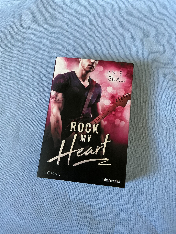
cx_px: 88
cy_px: 117
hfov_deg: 48.2
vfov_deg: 61.7
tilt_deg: -77.2
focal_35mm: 29
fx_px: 197
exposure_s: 1/60
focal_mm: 3
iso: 160
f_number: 1.8
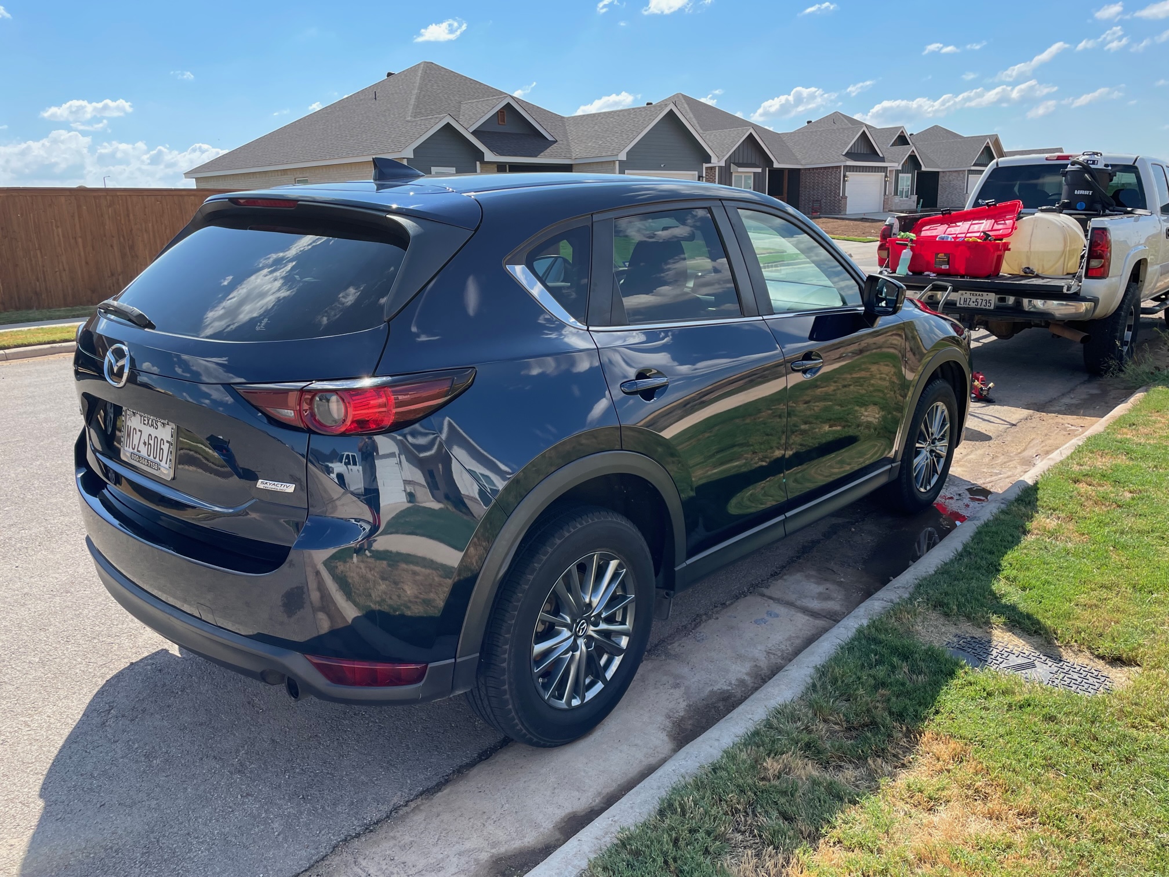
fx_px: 878
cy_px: 438
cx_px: 584
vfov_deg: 53.1
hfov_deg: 67.3
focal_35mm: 26
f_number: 1.6
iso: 32
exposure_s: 1/1350
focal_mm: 4.2
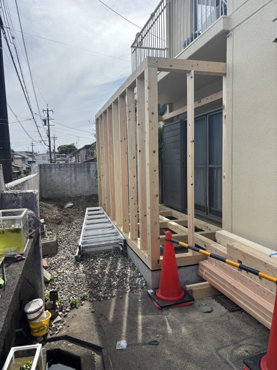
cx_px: 138
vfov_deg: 67.3
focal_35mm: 26
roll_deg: +0.5
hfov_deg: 53.1
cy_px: 185
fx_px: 277
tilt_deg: -4.9
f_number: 1.6
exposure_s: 1/2571
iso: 50
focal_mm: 5.96
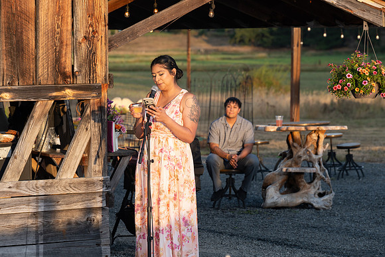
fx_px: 1604
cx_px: 192
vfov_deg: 9.2
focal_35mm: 150
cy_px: 128
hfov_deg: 13.7
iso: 320
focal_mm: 150
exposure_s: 1/125
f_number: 7.1
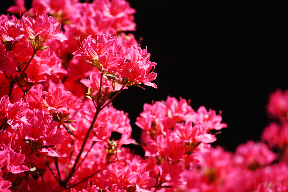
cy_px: 96
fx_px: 1500
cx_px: 144
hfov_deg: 11.0
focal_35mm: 188
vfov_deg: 7.3
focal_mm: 125
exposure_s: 1/400
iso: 100
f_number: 5.6
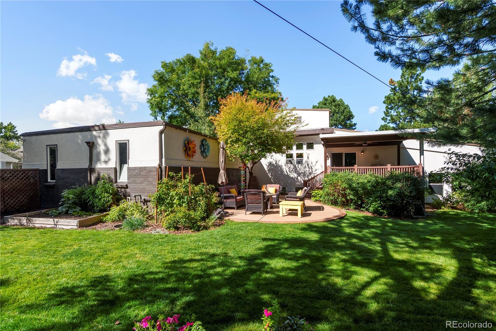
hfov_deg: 93.3
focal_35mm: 17
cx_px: 248
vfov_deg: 70.5
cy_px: 166
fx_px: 234
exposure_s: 1/200
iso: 100
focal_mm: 17
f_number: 8
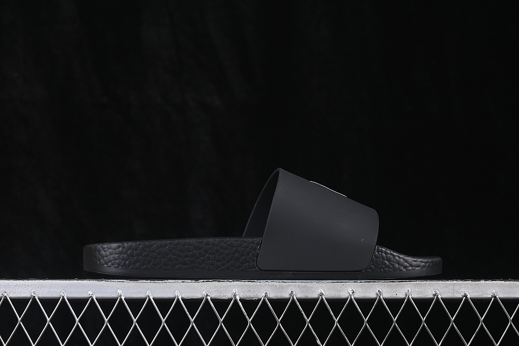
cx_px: 260
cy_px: 173
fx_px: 1081
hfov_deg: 27.0
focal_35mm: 75
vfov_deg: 18.2
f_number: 6.3
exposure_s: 1/60
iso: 160
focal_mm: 50
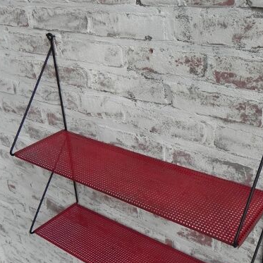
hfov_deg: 38.2
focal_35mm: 44
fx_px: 378
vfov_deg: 38.3
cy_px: 135
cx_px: 161
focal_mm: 5.2
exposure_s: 1/54.8
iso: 160
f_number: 2.8
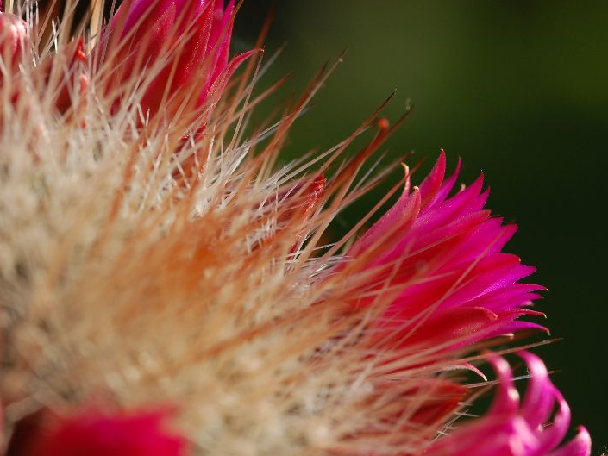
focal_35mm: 215
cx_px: 221
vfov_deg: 6.9
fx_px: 3771
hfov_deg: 9.2
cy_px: 184
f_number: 10
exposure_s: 1/200
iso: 200
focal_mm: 105
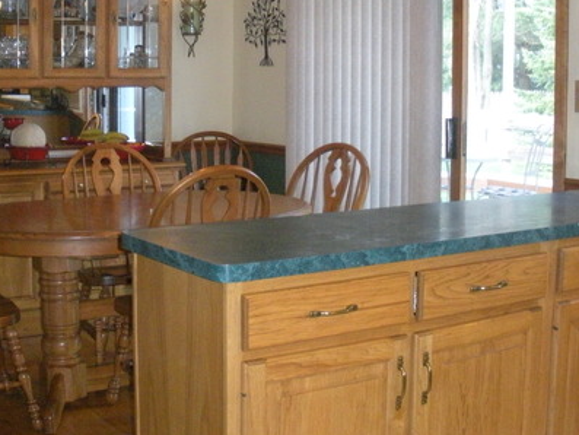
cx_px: 279
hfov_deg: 33.2
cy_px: 171
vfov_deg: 25.2
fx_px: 970
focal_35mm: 58
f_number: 3.5
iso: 564
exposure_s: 1/60.8
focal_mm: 6.3
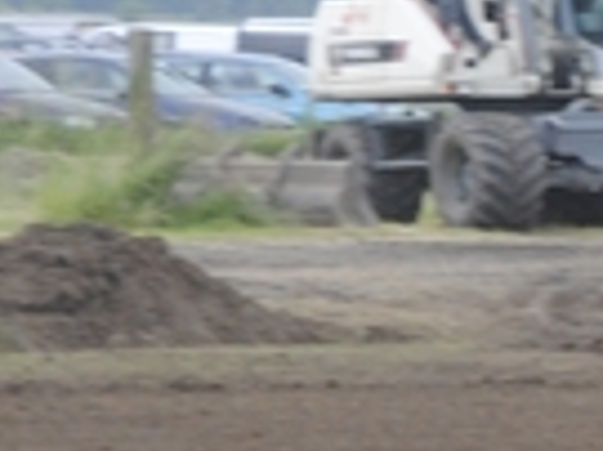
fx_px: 10756
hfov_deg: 3.2
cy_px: 344
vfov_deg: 2.4
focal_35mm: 618
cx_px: 1264
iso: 800
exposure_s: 1/400
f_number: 5.3
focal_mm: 90
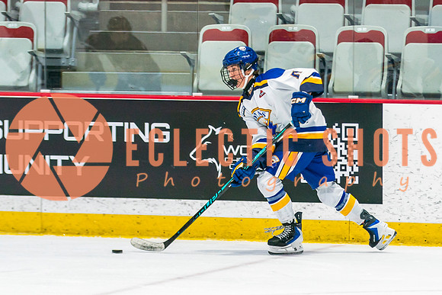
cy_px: 228
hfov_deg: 6.1
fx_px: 4151
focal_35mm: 338
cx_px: 222
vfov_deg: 4.1
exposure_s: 1/640
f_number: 3.2
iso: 400
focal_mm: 135
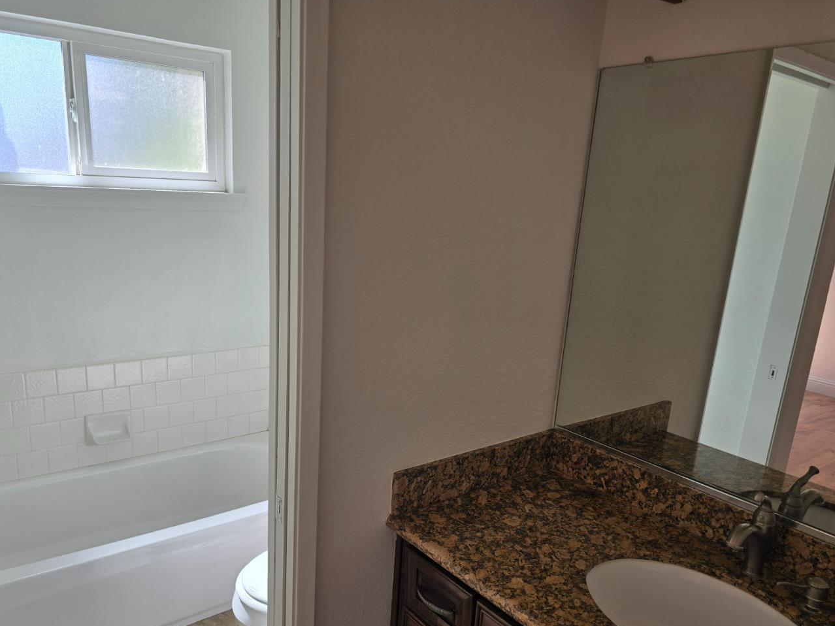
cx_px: 385
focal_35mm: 27
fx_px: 651
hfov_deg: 65.2
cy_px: 360
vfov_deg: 51.1
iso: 32
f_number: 1.7
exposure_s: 1/180
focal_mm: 6.3
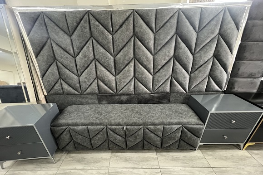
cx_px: 129
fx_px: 102
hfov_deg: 104.2
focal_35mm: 14
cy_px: 94
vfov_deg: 81.1
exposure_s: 1/60
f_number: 1.8
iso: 500
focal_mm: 1.57
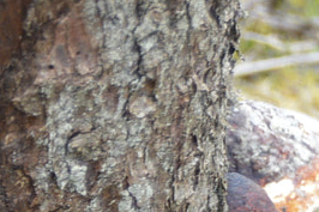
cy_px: 583
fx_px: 2480
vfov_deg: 4.7
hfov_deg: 6.9
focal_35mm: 280
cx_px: -465
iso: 400
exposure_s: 1/60
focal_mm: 31
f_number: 4.2
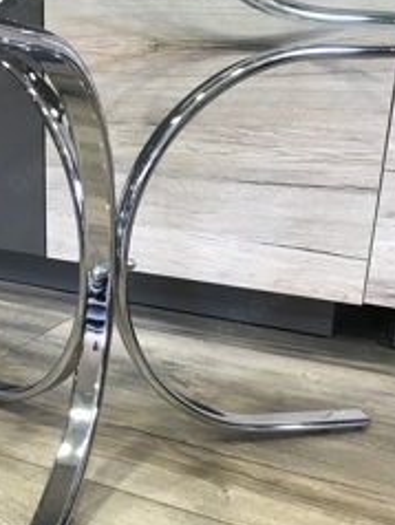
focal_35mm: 47
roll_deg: -1.3
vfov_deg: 40.0
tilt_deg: -18.8
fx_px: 714
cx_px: 110
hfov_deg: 30.5
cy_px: 338
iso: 40
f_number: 1.8
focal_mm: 3.99
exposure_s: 1/20
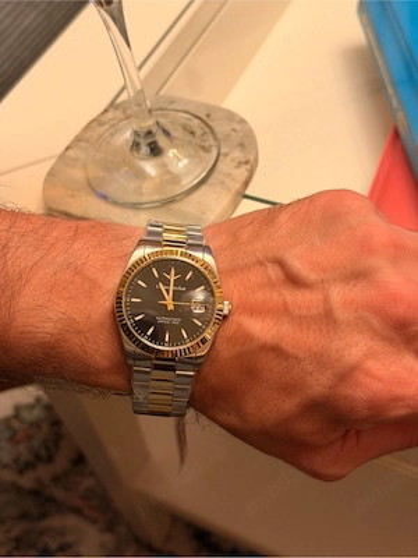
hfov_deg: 30.3
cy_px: 279
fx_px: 773
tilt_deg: -50.6
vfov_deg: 39.7
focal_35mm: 48
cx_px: 209
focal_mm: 6.76
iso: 320
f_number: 1.78
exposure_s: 1/33
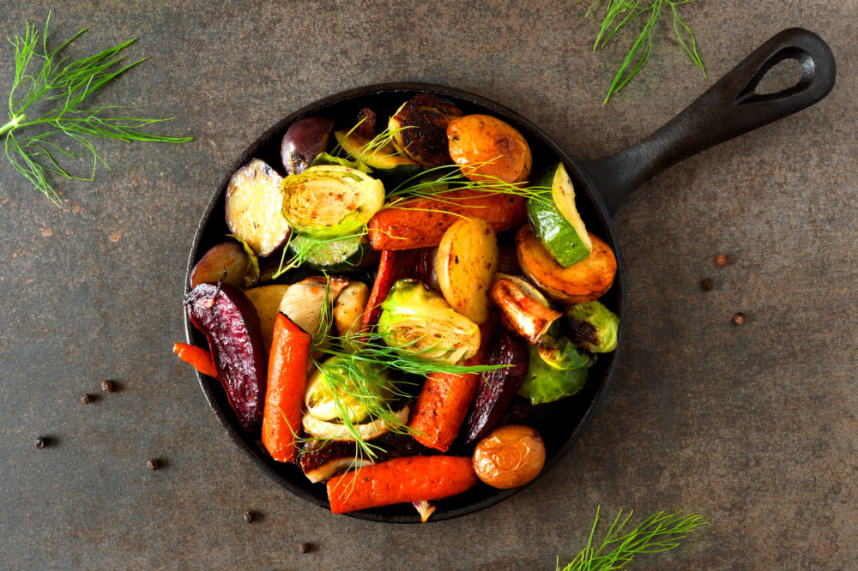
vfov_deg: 25.7
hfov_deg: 37.9
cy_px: 286
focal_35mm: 52
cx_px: 429
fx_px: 1251
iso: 100
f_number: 14
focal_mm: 35
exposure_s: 5
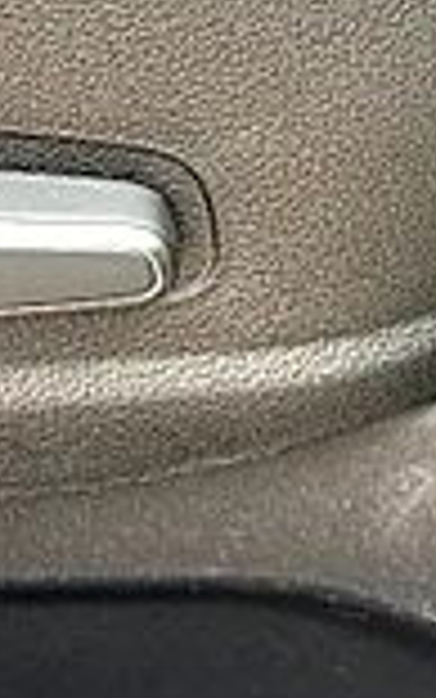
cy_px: -457
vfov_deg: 8.8
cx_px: -9
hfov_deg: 5.7
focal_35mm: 230
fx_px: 4369
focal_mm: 6.86
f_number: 1.78
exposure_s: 1/108
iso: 80
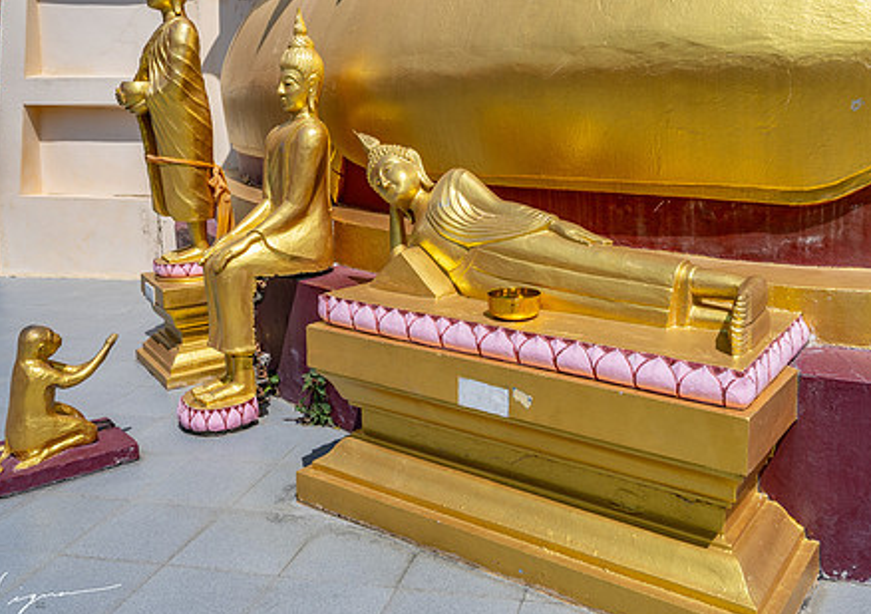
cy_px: 231
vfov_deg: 41.1
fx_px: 813
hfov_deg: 55.9
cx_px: 522
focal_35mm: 33
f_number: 8
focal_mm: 24
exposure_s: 1/320
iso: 80
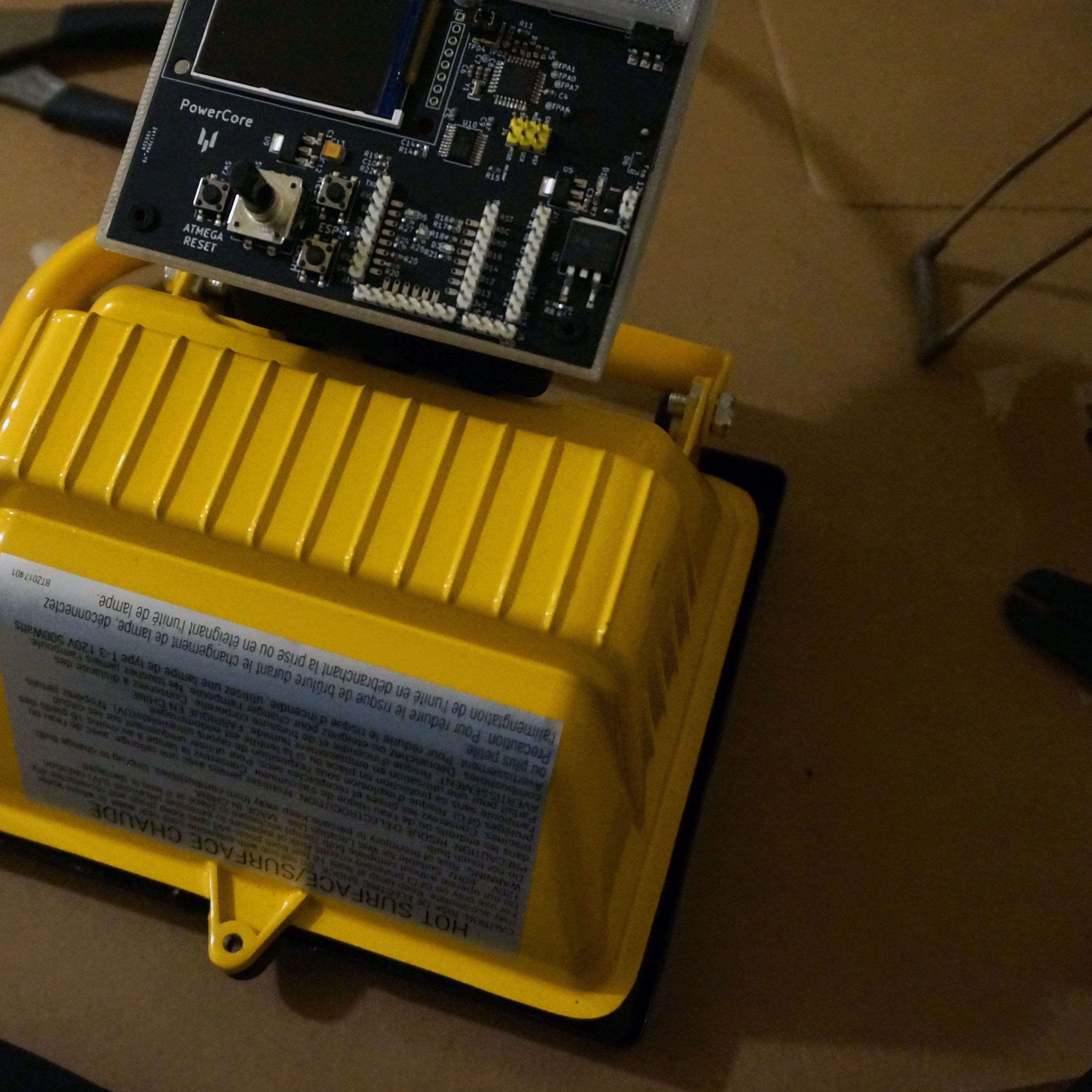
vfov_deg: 33.9
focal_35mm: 50
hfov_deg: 33.8
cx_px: 388
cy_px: 449
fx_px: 1785
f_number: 4
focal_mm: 22
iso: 3200
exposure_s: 1/40
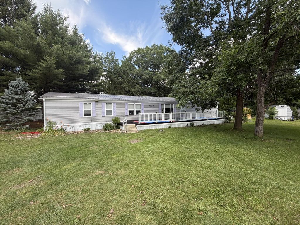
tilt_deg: -0.6
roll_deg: +1.0
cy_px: 112
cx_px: 150
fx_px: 121
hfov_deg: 102.1
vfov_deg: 85.7
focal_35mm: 14
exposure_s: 1/225
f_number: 2.2
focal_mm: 2.22
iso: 50
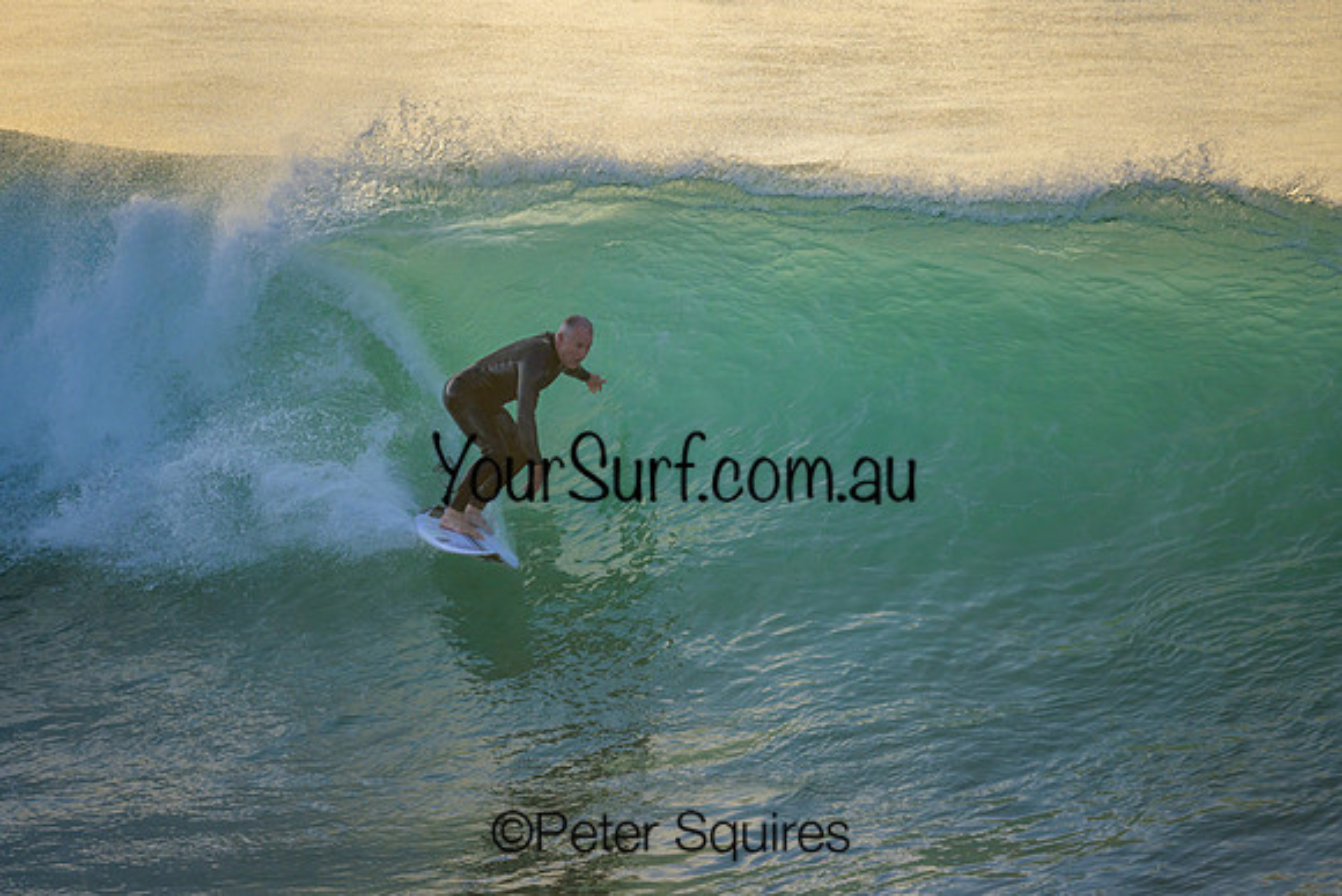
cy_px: 448
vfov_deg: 1.7
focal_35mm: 800
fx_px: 29828
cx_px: 671
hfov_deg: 2.6
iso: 1000
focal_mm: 800
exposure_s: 1/2000
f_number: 6.3
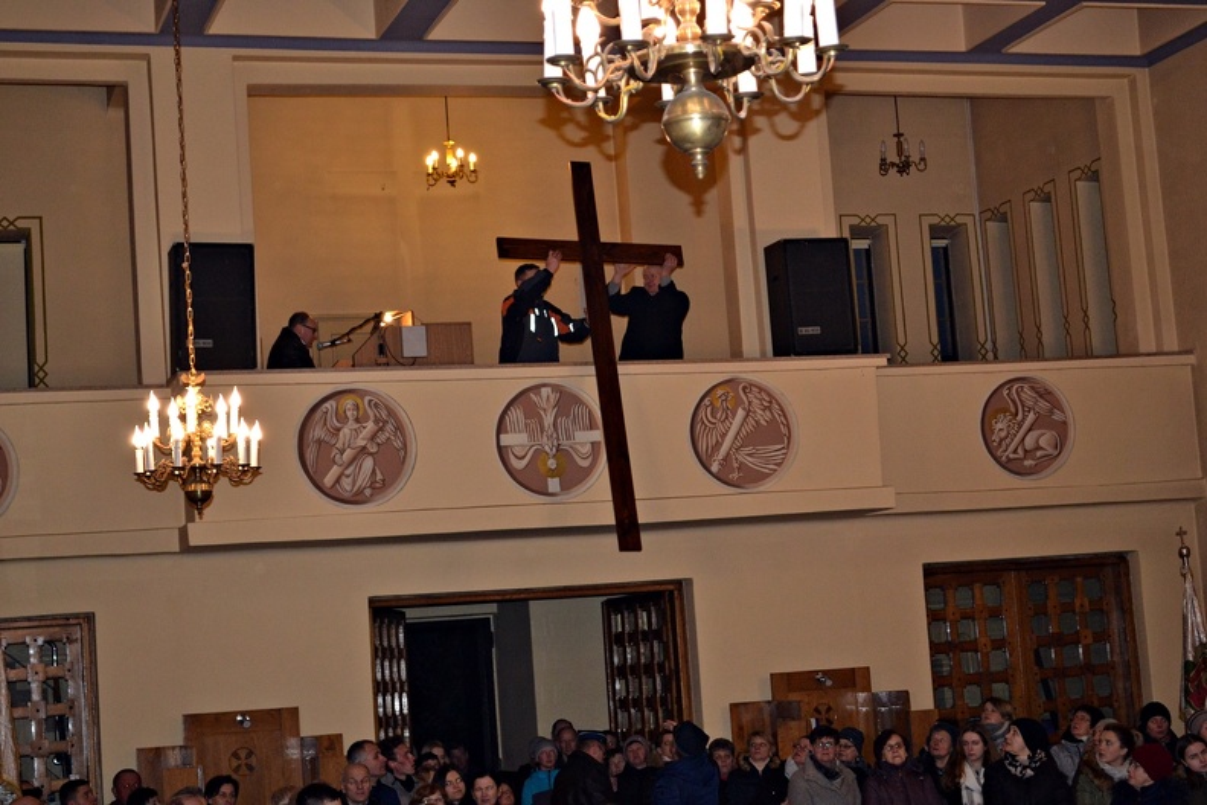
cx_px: 604
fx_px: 2213
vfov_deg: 20.6
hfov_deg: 30.5
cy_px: 402
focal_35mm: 66
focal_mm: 44
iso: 1000
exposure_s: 1/60
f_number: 5.3
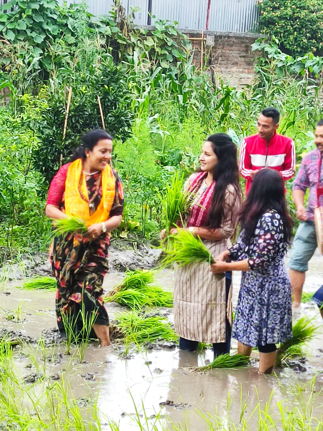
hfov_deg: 13.3
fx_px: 1381
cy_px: 216
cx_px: 162
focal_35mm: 111
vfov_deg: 17.7
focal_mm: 4.71
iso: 55
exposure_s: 1/100
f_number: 1.79
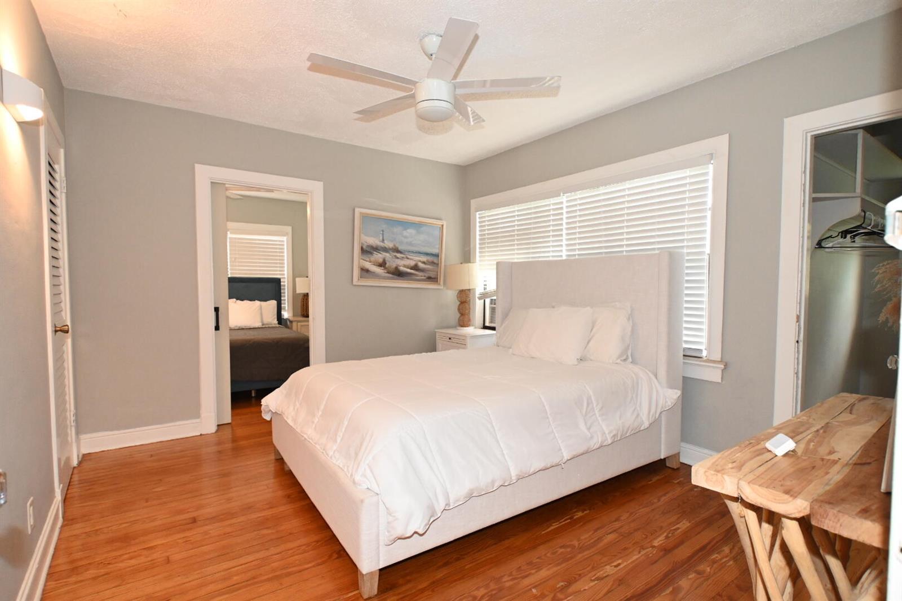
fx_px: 451
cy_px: 300
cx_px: 451
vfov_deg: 67.4
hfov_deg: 90.0
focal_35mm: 18
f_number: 4
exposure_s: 1/60
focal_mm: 12
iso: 1600
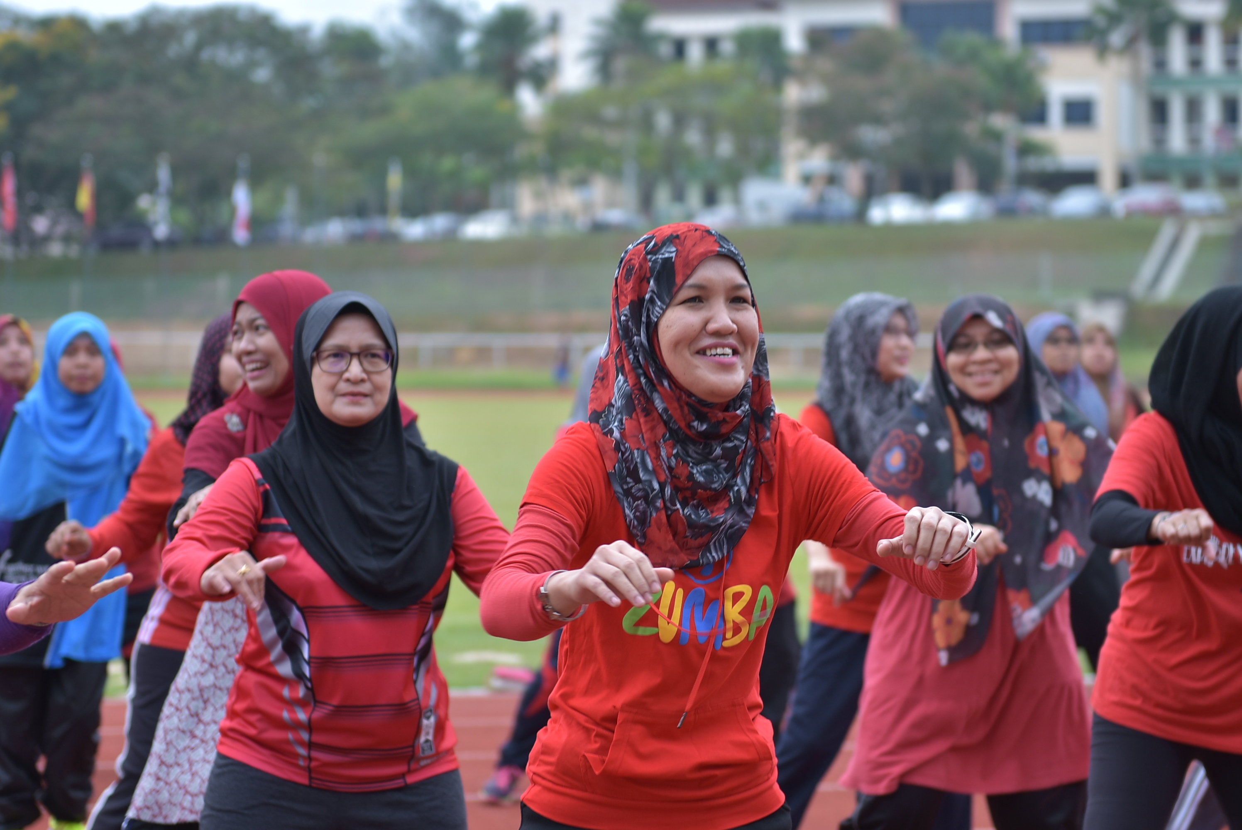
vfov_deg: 13.1
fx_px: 3625
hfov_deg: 19.4
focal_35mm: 105
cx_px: 621
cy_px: 415
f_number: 2.8
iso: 100
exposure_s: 1/200
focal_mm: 70
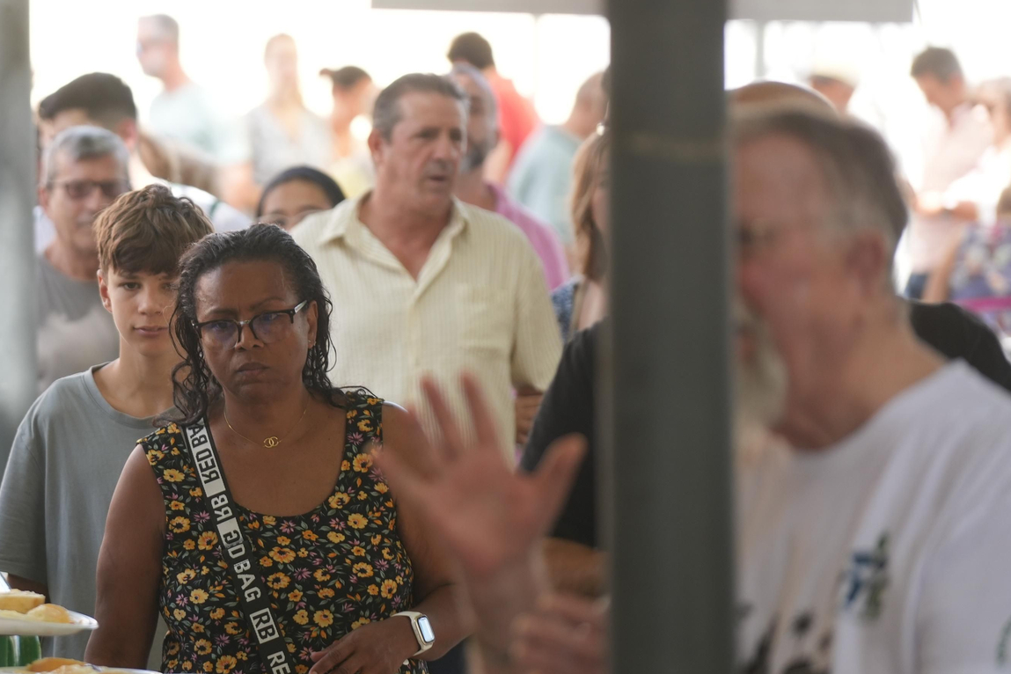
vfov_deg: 4.8
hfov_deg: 7.1
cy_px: 308
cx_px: 133
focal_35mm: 289
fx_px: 8115
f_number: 4
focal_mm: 166
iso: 320
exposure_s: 1/200
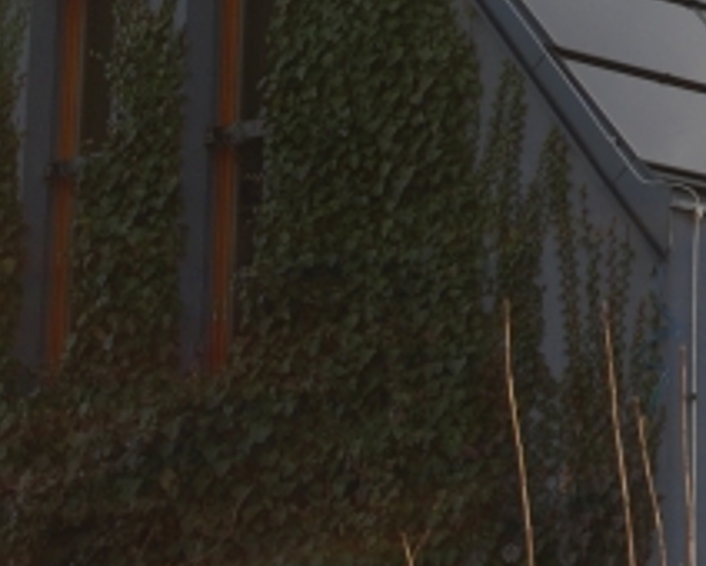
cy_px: -115
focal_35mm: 154
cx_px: 839
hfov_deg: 12.3
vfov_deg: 9.9
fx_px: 3216
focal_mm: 29
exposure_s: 1/200
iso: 100
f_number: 7.1
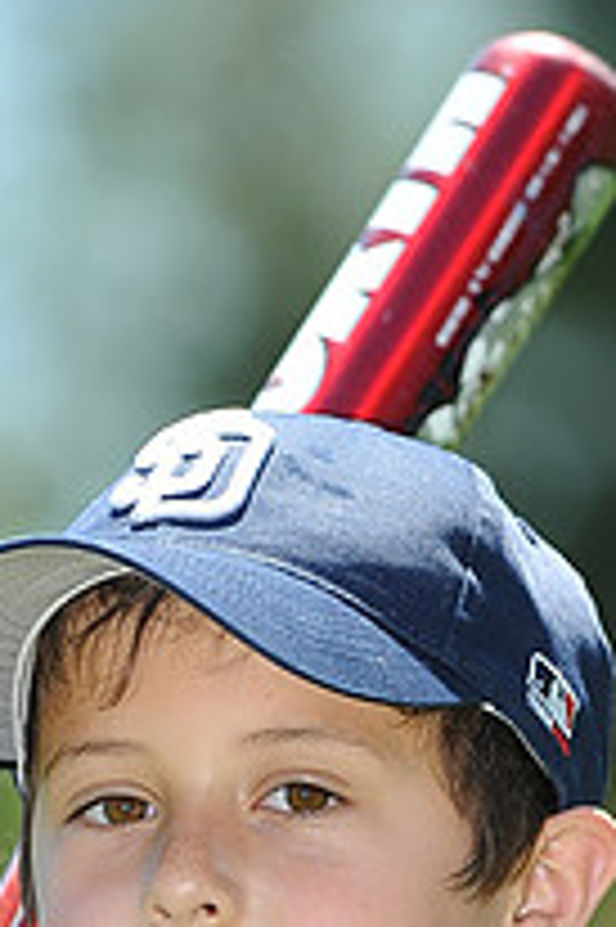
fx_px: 14448
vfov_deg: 3.7
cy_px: 1098
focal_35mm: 562
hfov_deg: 2.4
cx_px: 139
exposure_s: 1/640
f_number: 4.5
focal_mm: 200
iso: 200
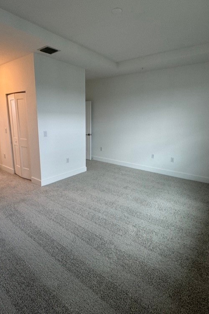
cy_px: 155
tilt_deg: -14.0
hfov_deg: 61.9
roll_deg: -1.0
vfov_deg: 84.0
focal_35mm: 20
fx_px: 174
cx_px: 100
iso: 125
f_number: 2.2
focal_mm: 2.22
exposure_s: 1/120
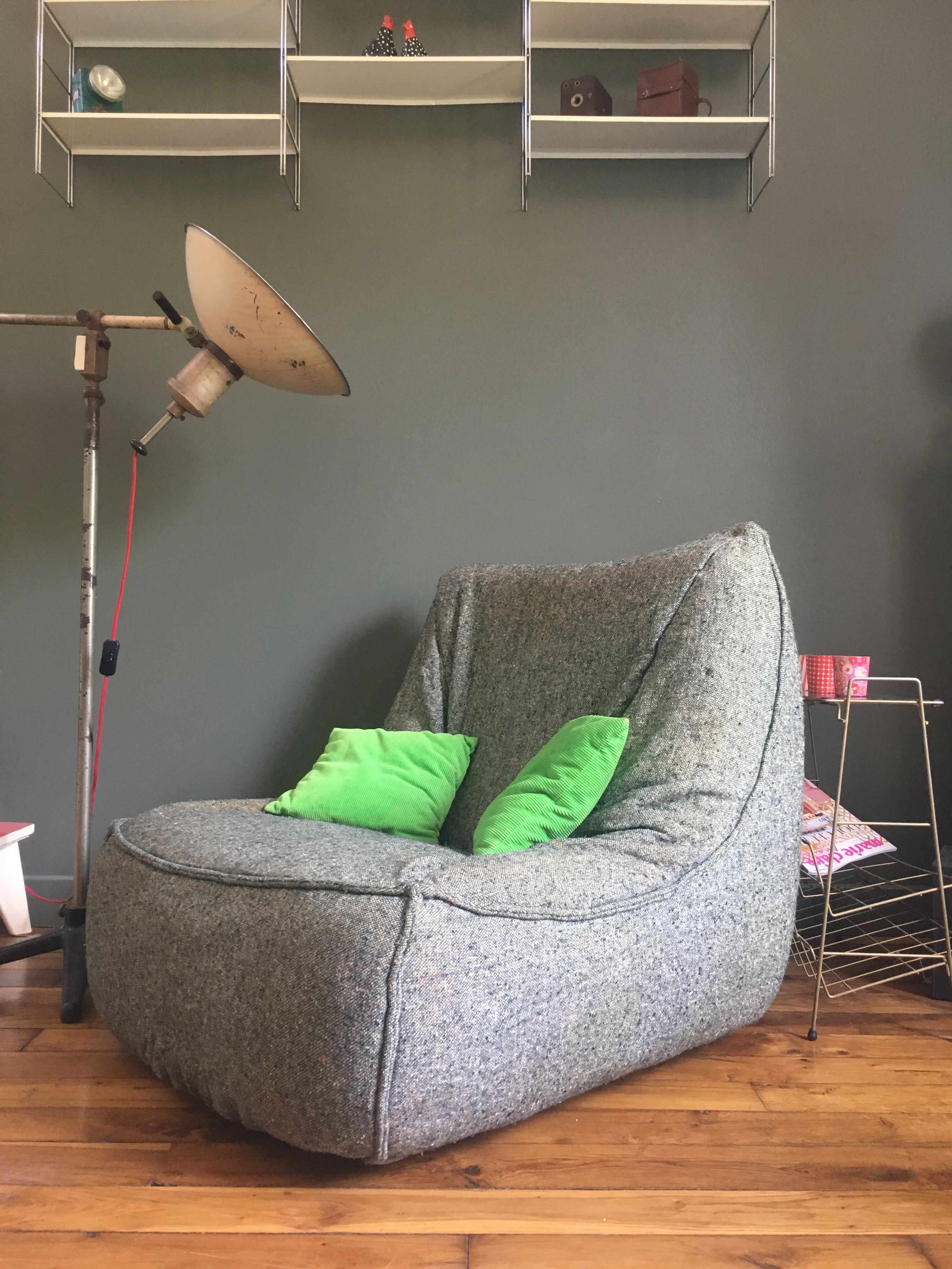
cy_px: 634
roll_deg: +0.0
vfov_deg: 61.7
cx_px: 476
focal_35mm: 29
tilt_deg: +1.4
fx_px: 1063
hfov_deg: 48.2
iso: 125
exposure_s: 1/33
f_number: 2.2
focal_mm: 4.15
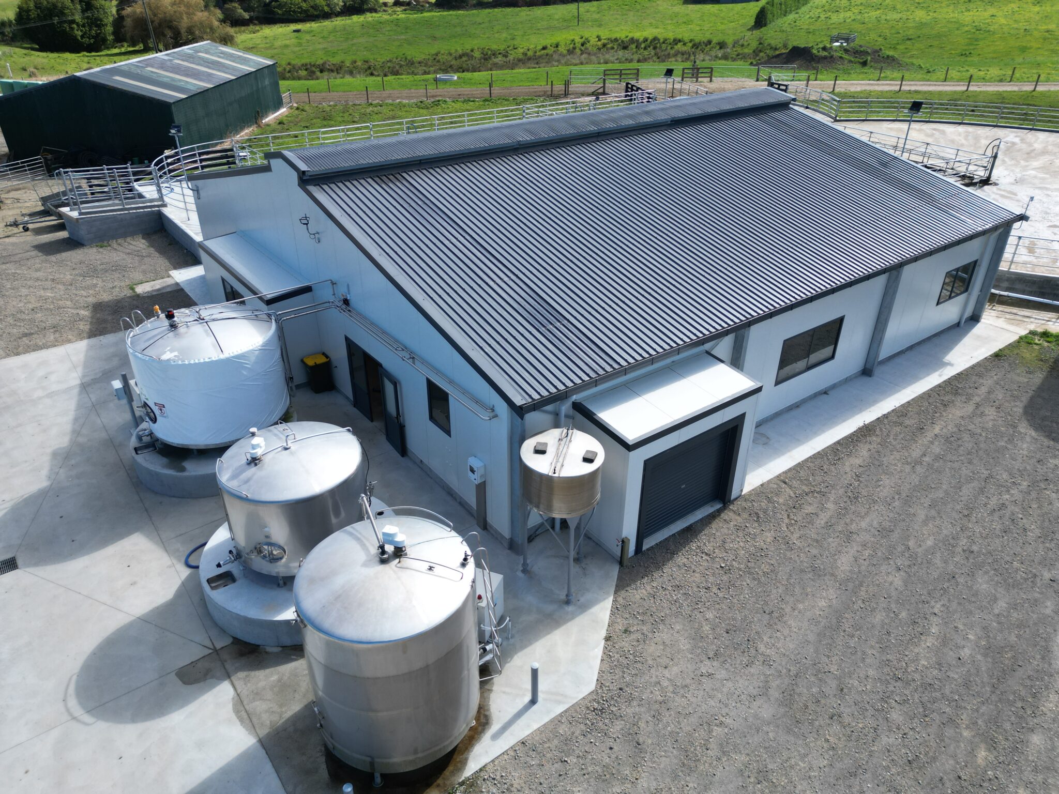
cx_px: 530
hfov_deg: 71.6
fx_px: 734
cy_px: 397
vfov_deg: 56.8
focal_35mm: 24
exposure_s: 1/2000
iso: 130
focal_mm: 6.72
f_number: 1.7
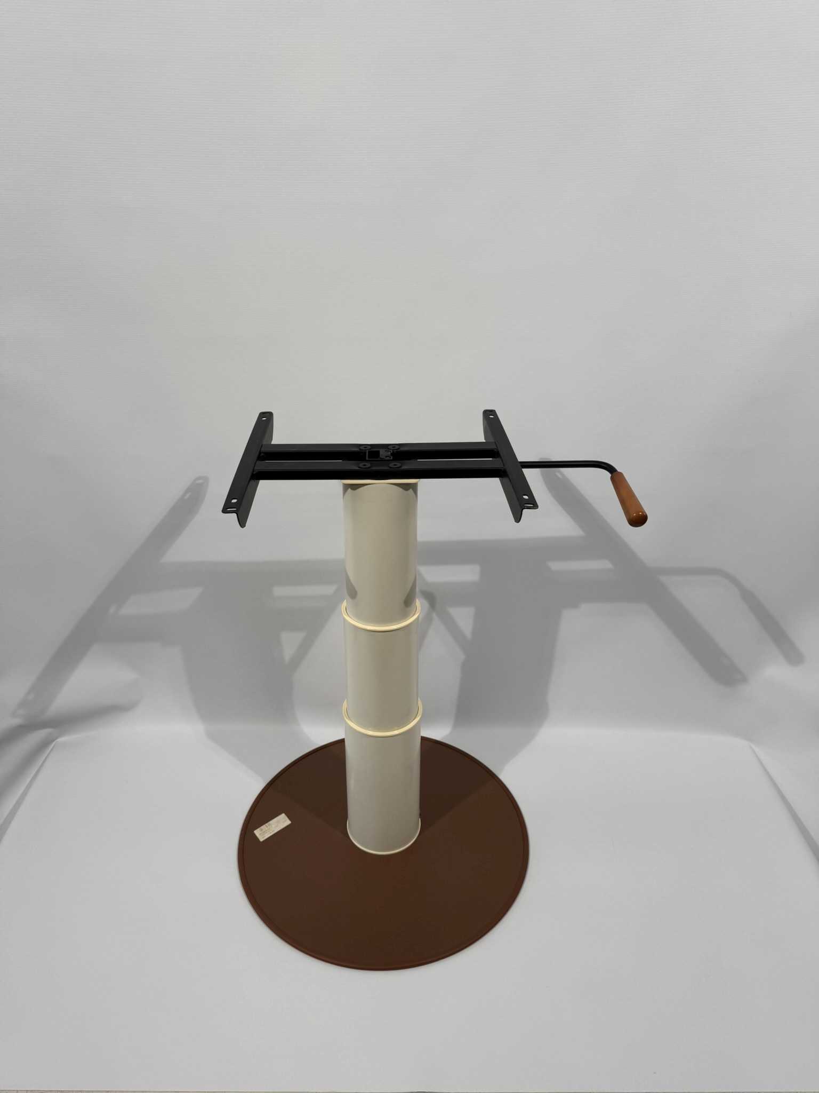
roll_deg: -0.2
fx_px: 757
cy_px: 546
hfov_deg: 56.8
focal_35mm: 24
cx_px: 410
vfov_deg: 71.6
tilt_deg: -27.3
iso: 80
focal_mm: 6.76
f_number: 1.78
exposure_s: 1/407
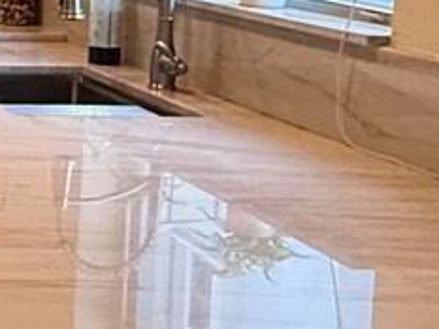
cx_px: -384
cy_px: -19
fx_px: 1218
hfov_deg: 16.5
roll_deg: -0.4
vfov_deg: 15.1
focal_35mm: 96
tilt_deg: -4.4
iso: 320
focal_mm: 2.22
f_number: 2.2
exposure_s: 1/60
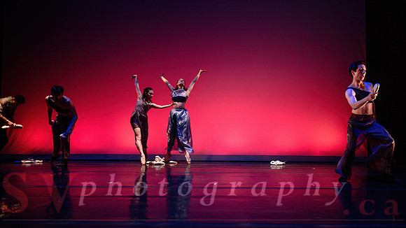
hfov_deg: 60.8
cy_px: 133
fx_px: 340
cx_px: 255
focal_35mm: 32
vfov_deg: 37.0
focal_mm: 24
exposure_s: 1/400
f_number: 1.4
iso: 1000
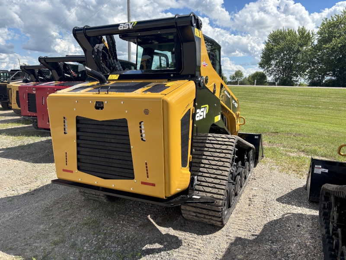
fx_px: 260
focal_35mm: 26
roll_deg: -1.8
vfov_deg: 53.1
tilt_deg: -9.9
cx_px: 173
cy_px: 130
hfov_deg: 67.3
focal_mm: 5.96
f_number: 1.6
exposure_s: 1/2778
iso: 50
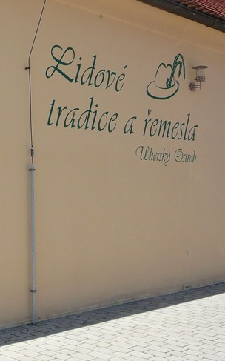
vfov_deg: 33.5
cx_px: -52
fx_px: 599
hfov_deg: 19.9
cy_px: 193
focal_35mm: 61
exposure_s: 1/800
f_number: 2.8
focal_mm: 5.2
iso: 80
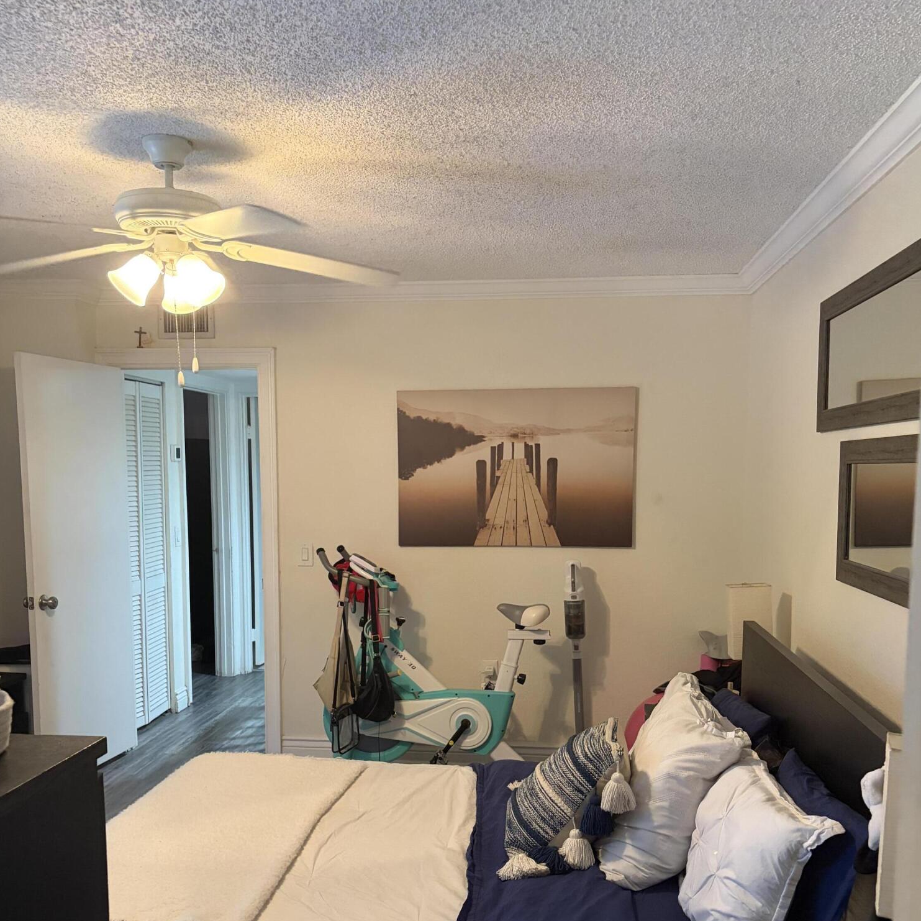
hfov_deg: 52.5
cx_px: 462
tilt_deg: -5.6
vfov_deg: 52.0
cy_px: 577
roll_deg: +0.0
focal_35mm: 31
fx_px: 933
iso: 500
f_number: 1.6
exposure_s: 1/60
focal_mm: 5.96
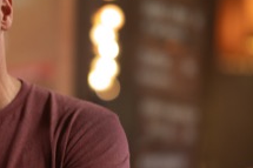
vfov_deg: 6.9
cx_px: 24
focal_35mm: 198
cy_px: 122
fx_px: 1390
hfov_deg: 10.3
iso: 1250
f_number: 1.4
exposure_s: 1/200
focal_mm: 85
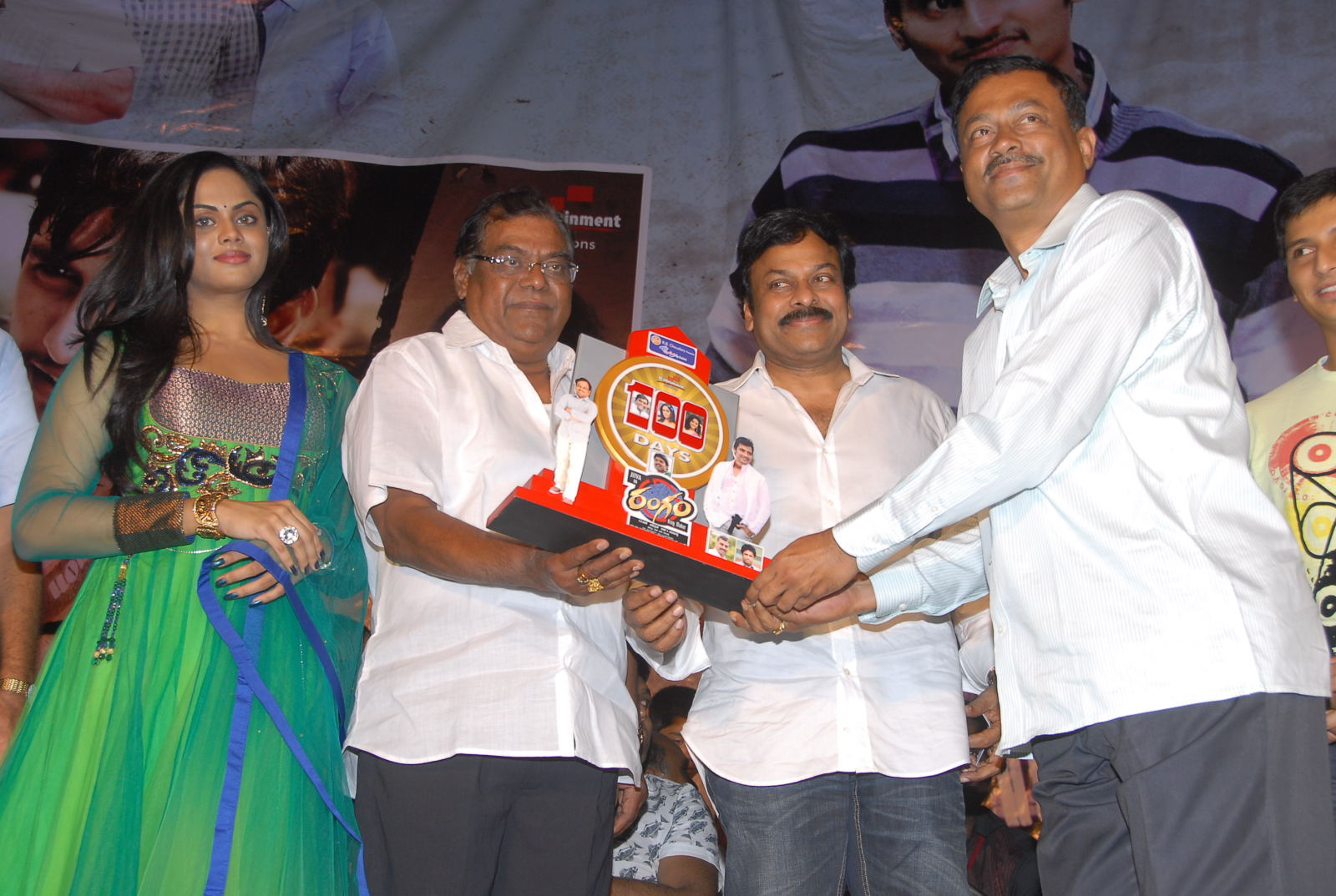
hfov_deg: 38.8
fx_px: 1897
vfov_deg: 26.6
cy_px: 448
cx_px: 668
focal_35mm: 51
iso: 320
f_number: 6.3
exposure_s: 1/125
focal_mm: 34
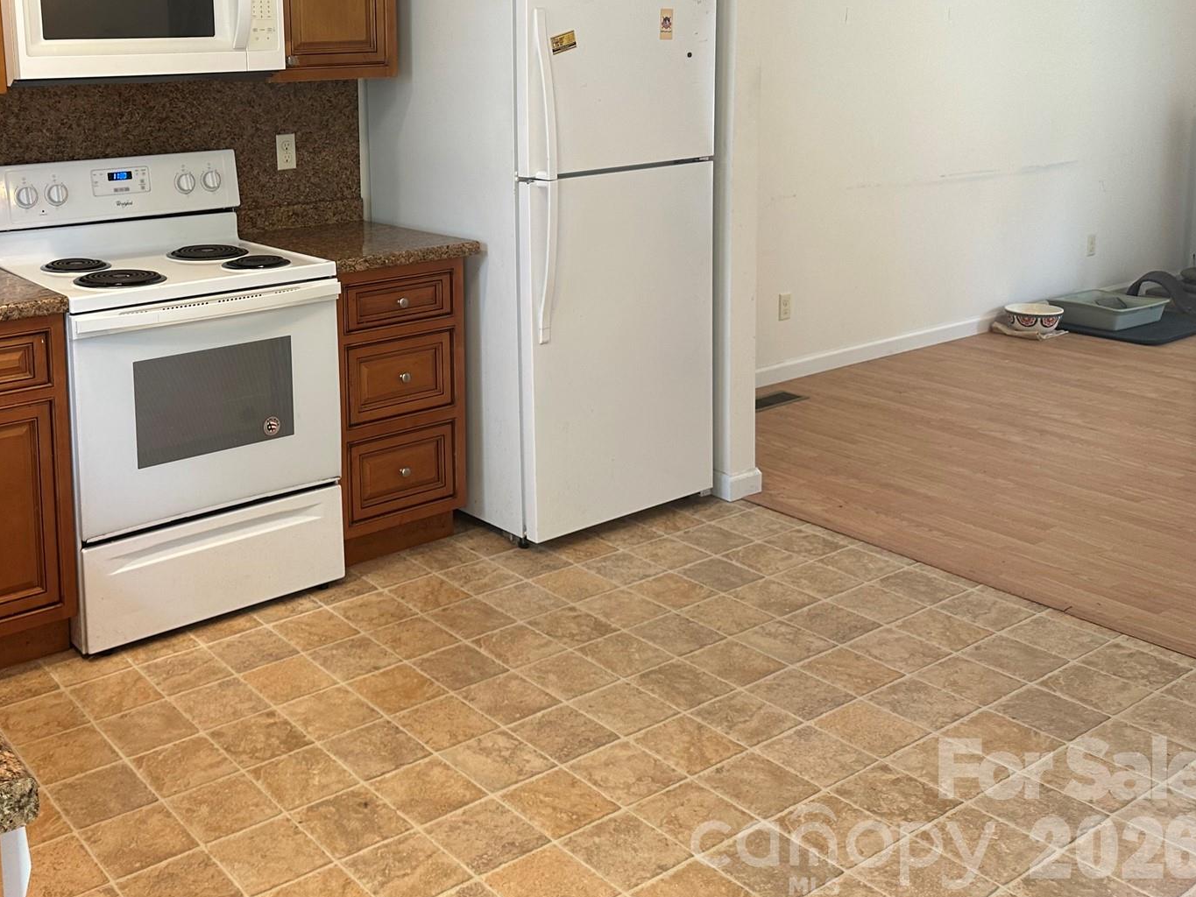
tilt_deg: -5.3
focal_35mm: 36
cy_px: 237
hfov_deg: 49.6
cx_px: 321
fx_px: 1244
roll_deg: +2.2
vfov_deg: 38.7
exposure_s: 1/60
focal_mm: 6.86
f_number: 1.78
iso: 125
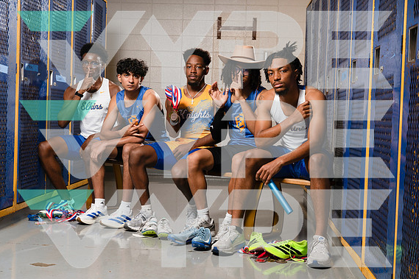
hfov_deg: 39.6
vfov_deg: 27.0
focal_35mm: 50
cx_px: 207
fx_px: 582
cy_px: 140
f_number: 8
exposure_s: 1/250
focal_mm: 49
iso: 125
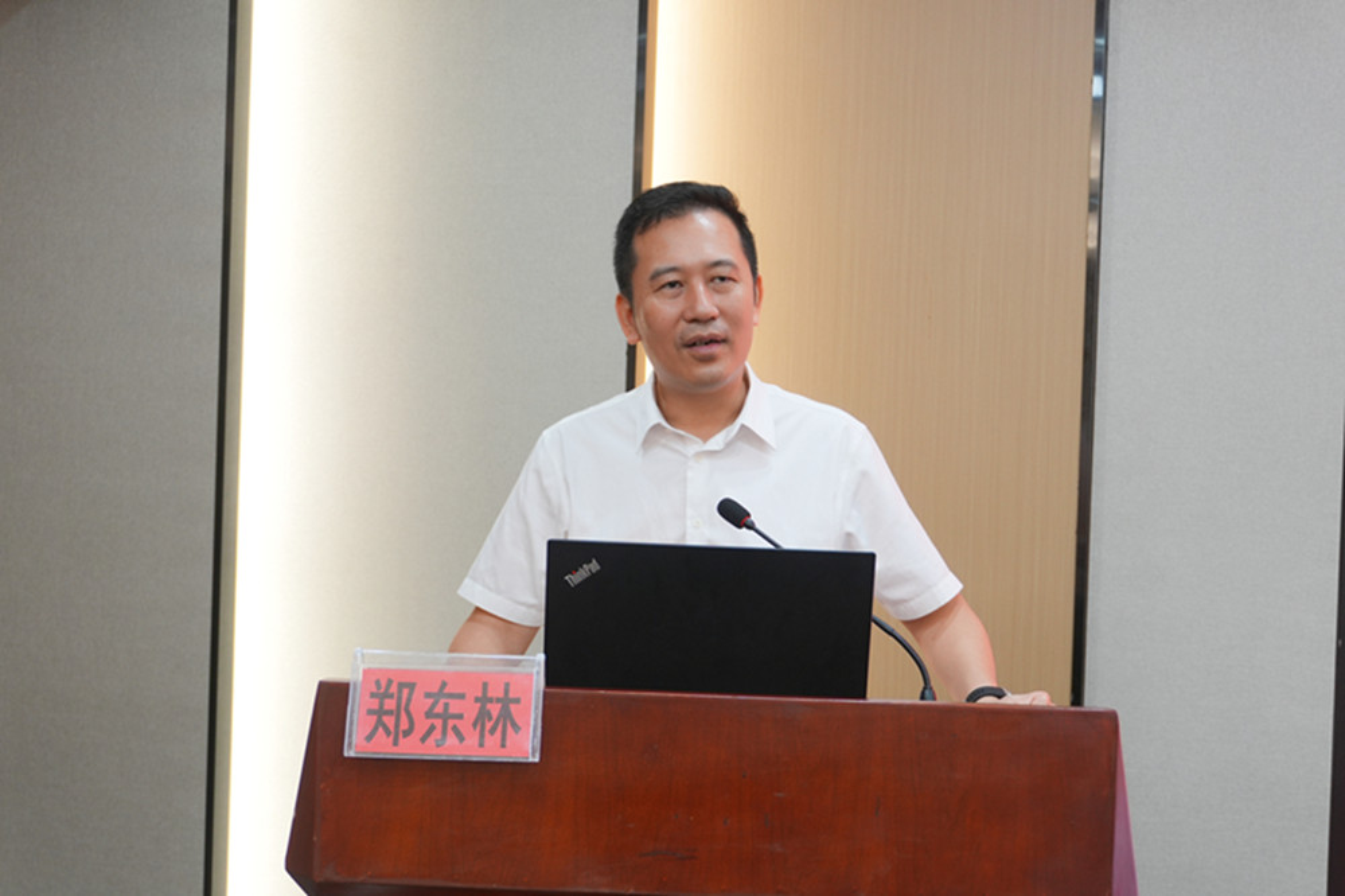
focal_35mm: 50
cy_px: 448
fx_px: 1849
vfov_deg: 27.2
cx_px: 672
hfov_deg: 40.0
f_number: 5
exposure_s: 1/25
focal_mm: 33
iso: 250
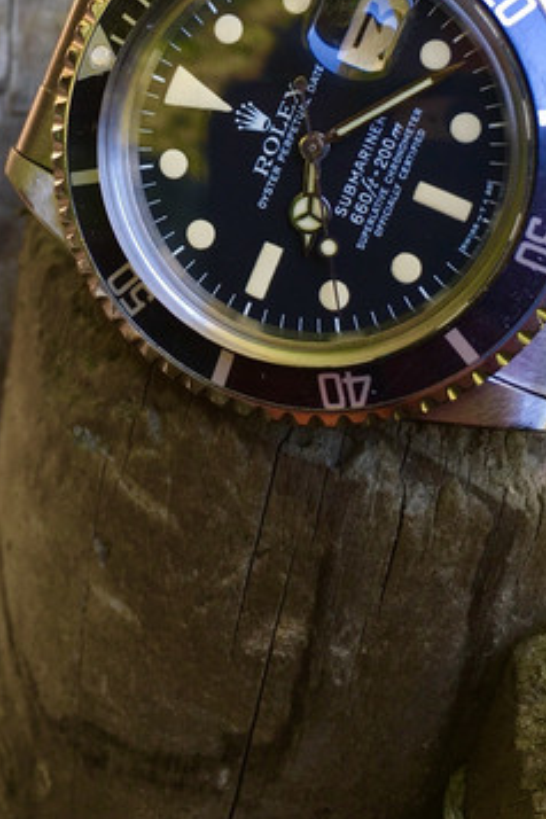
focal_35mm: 54
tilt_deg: -32.2
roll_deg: -14.1
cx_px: 220
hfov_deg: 25.0
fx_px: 1228
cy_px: 92
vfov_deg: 34.9
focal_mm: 4.15
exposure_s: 1/50
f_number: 2.2
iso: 32
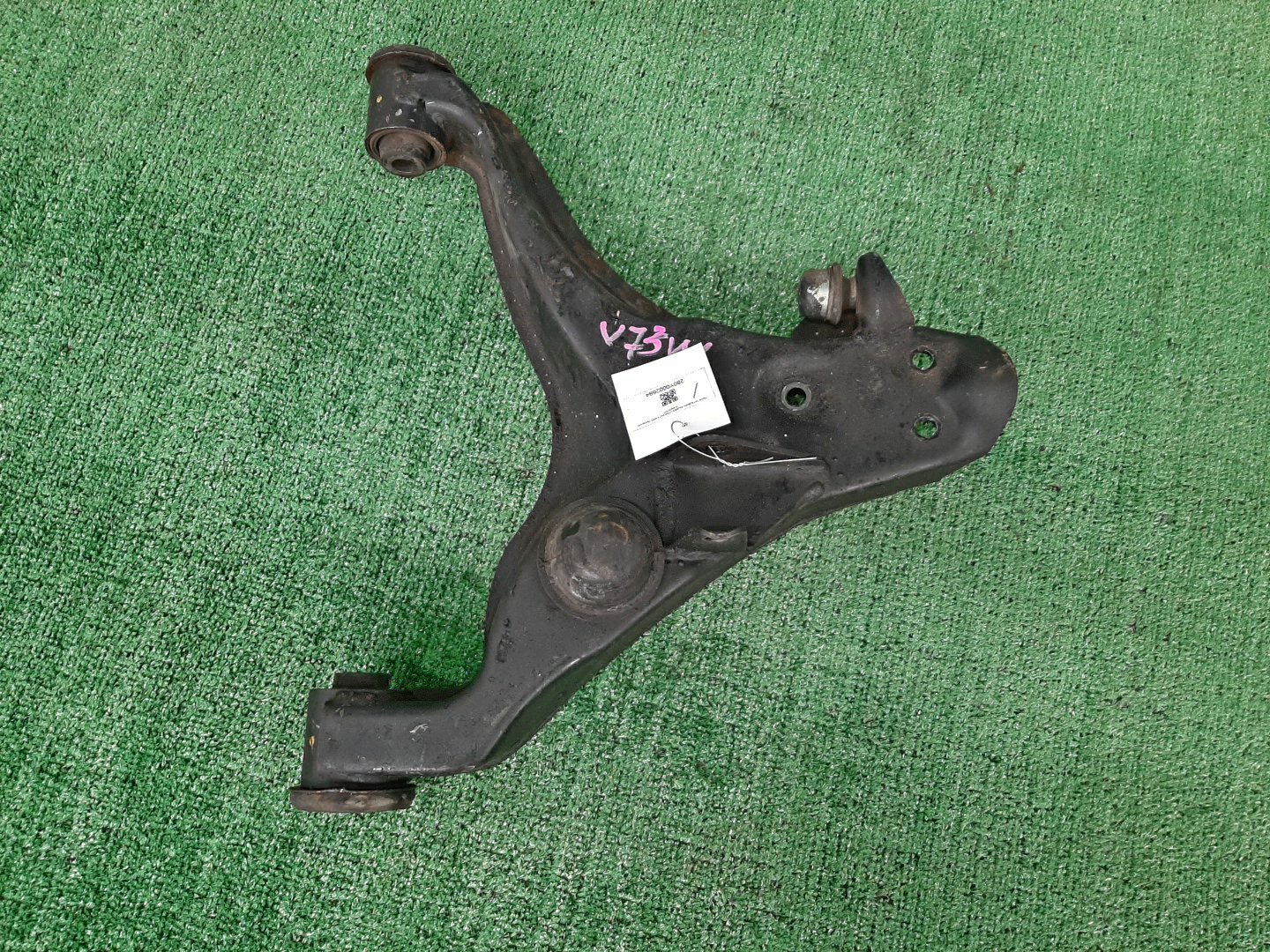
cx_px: 635
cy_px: 476
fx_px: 954
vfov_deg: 53.1
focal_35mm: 26
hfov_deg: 67.3
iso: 126
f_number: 1.7
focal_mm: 3.93
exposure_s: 1/50
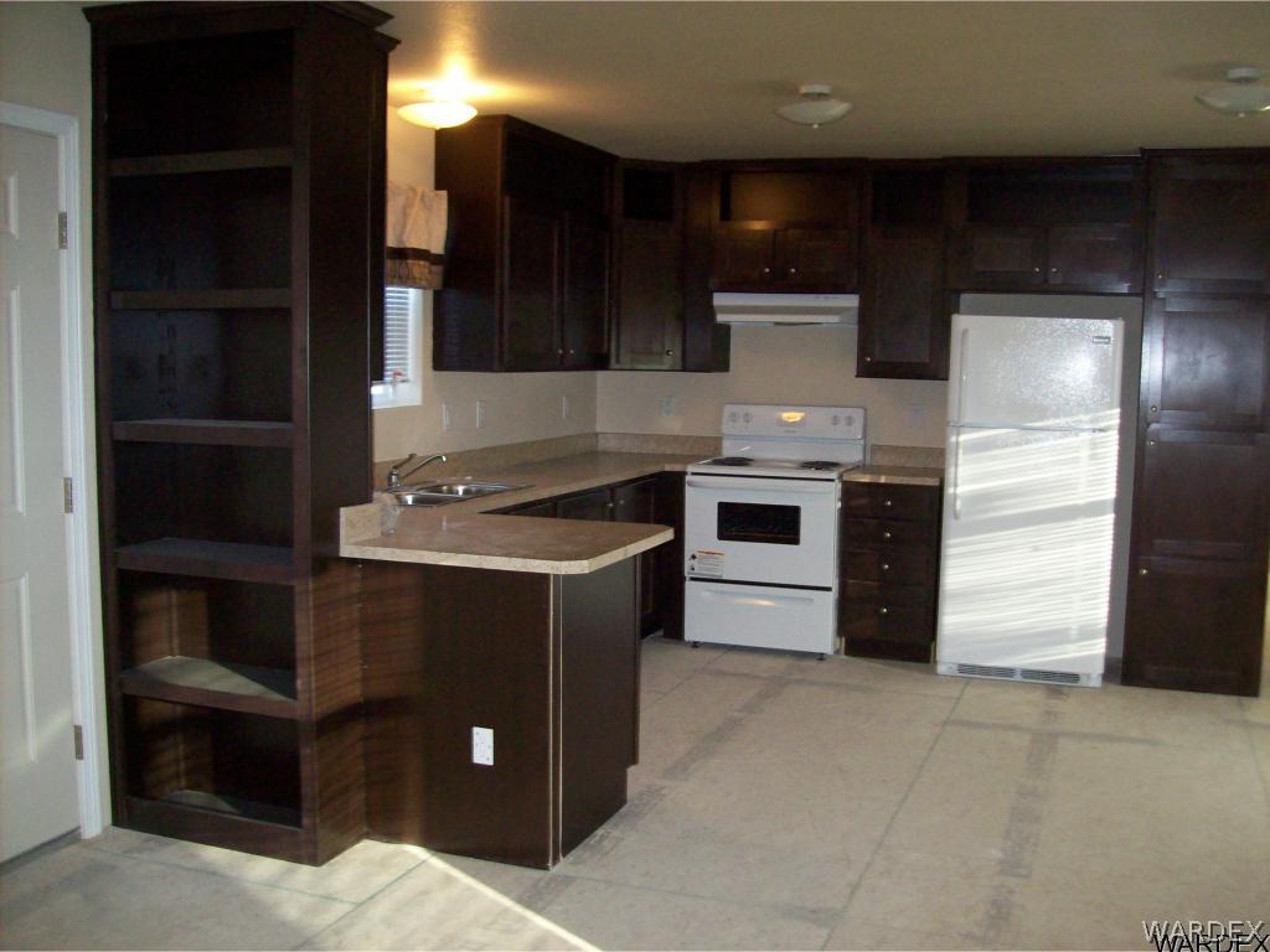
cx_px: 635
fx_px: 1321
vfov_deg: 39.7
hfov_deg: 51.4
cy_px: 476
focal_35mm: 36
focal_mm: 6
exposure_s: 1/64
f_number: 2.7
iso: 200
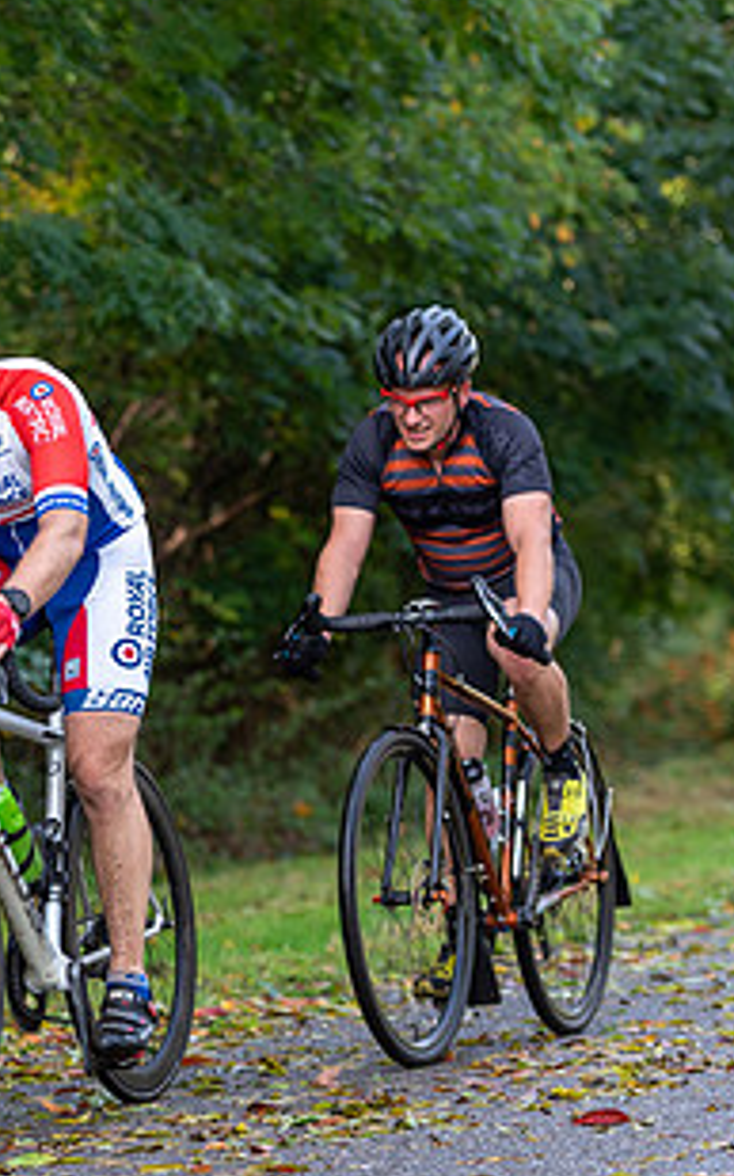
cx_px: -114
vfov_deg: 11.9
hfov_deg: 7.4
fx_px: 5636
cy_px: 554
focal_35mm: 176
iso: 200
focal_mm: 92
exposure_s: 1/500
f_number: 3.2
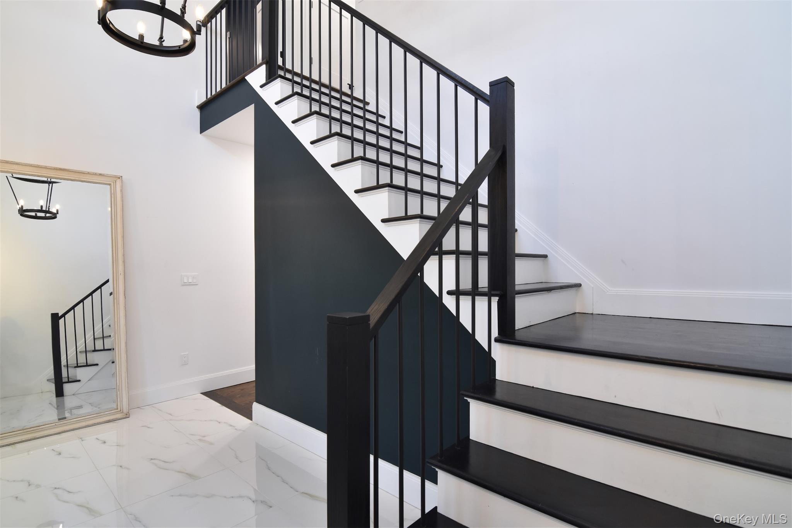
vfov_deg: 72.0
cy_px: 264
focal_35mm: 16
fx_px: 363
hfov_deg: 95.0
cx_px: 396
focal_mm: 11
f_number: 8
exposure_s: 1/30
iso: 640
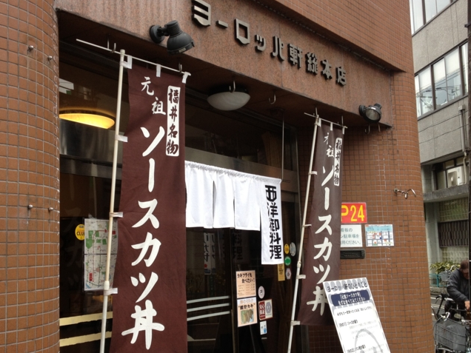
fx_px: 599
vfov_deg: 32.8
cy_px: 195
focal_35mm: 44
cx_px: 200
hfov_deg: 42.8
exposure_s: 1/201
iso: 64
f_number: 2.4
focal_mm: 4.28
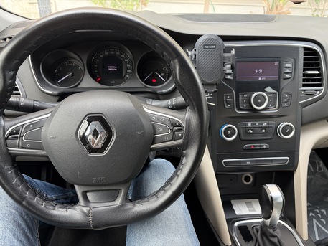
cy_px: 123
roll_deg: -2.9
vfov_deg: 53.1
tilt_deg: -25.2
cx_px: 164
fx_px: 246
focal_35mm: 26
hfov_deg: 67.3
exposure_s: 1/92
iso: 125
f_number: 1.6
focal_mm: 5.96
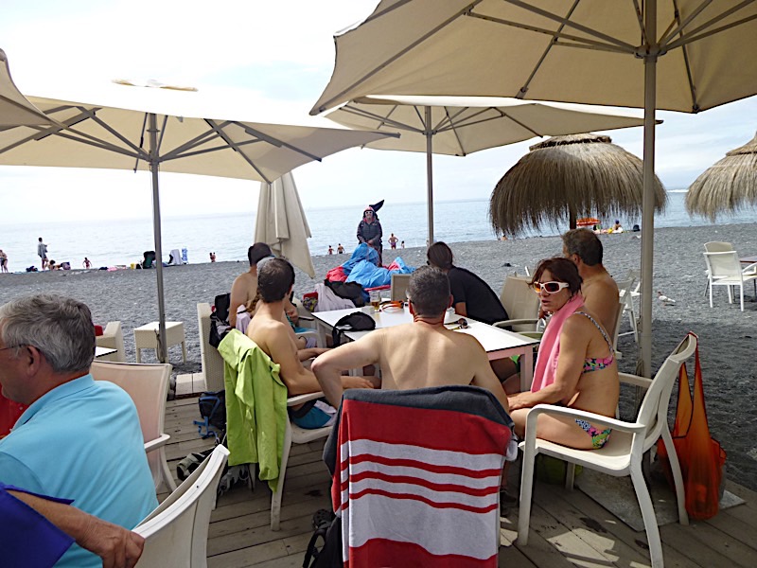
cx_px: 378
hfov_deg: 69.4
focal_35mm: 25
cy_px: 284
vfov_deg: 54.9
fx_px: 547
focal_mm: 4.5
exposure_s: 1/1000
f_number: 3.1
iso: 100
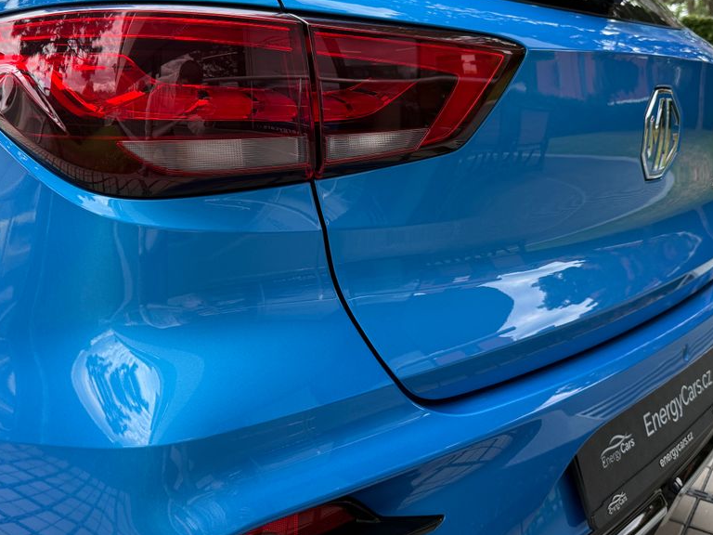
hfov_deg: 56.8
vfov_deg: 44.1
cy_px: 255
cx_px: 376
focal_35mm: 32
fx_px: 659
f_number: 1.78
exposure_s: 1/632
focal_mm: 6.76
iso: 100
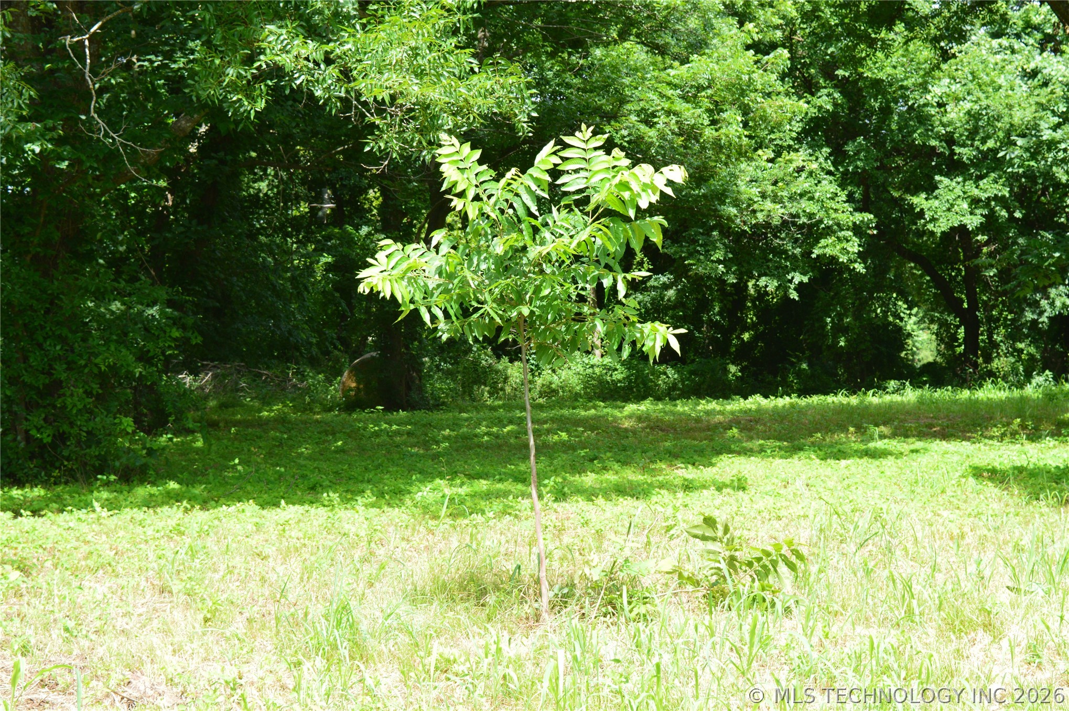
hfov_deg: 33.4
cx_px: 534
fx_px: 1780
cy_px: 356
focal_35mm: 60
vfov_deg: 22.6
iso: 400
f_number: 10
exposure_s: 1/250
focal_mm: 40
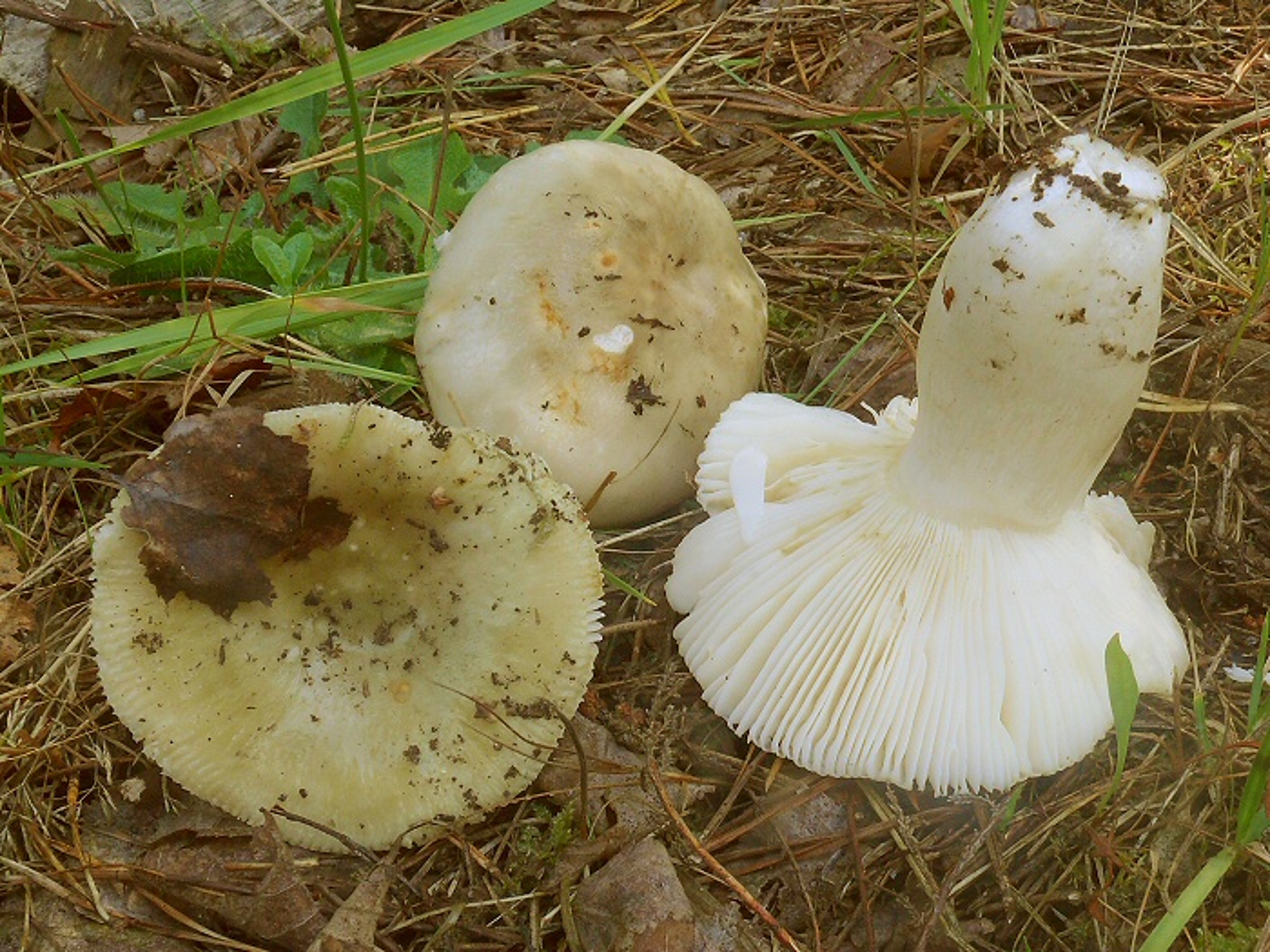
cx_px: 635
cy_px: 476
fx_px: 1284
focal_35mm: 35
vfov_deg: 40.7
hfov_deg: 52.6
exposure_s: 1/6
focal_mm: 7.4
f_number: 10
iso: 100
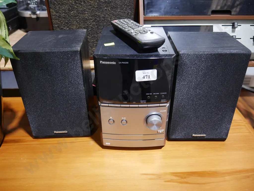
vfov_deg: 46.8
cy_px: 96
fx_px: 220
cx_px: 127
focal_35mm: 30
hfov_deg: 59.9
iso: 640
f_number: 3.6
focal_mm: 15
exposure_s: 1/60
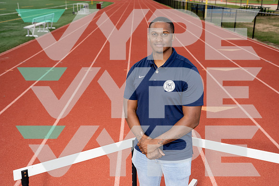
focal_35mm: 44
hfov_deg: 44.5
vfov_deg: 30.5
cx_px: 140
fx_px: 341
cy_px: 93
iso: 100
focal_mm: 44
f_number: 5.6
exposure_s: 1/250
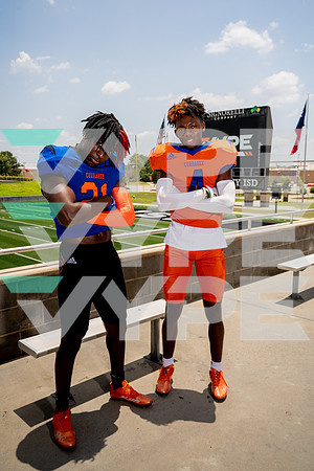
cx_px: 157
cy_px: 236
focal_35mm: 31
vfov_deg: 60.3
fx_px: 406
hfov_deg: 42.3
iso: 100
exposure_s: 1/250
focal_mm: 31
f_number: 7.1
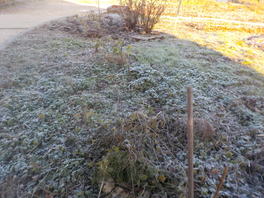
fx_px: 229
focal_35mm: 30
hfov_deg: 60.0
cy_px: 99
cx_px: 132
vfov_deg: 46.8
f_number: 3.3
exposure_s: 1/80
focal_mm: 4.1
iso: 125
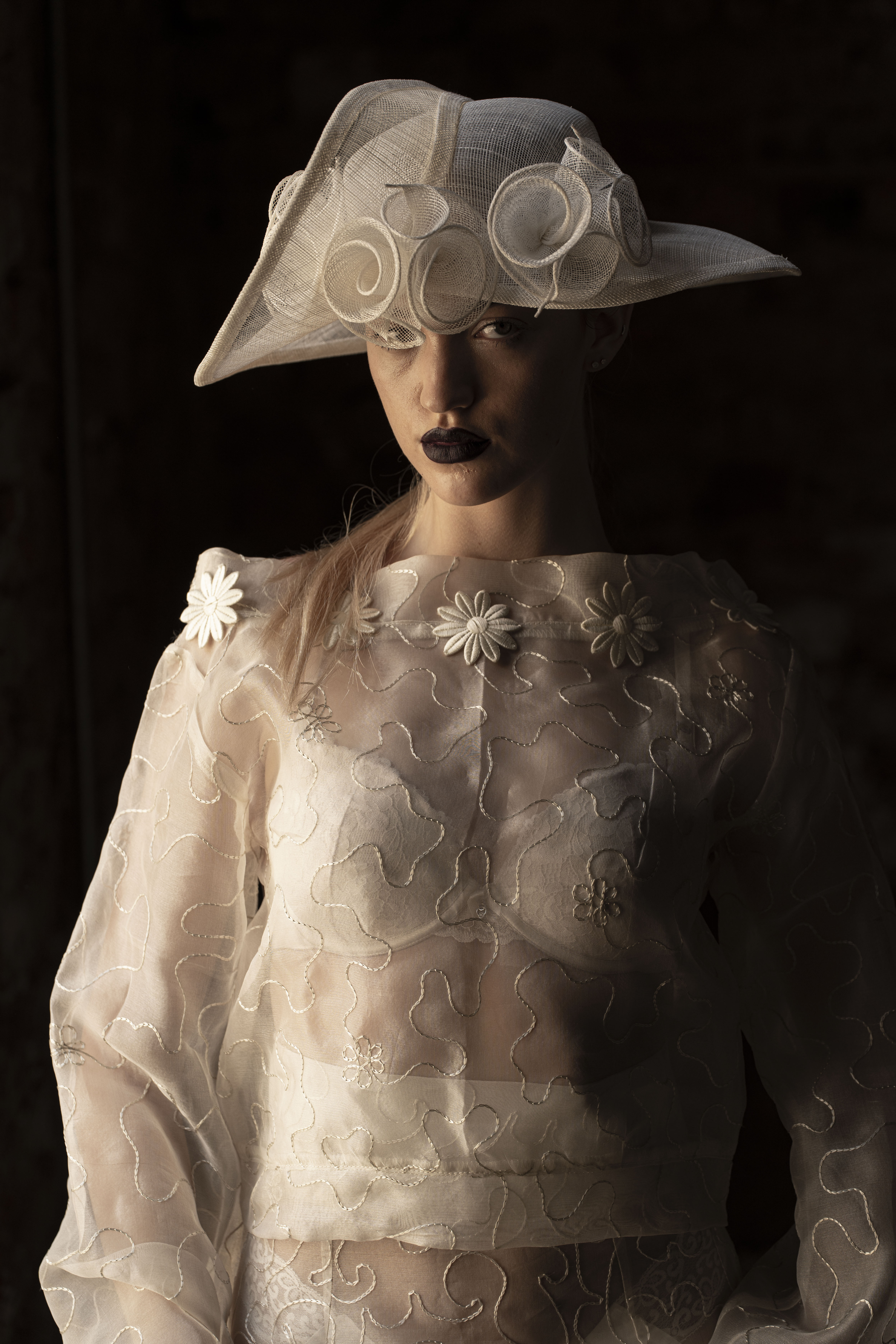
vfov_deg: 19.3
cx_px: 448
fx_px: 3957
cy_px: 672
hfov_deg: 12.9
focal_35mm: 106
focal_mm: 106
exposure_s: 1/200
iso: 200
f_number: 4.5
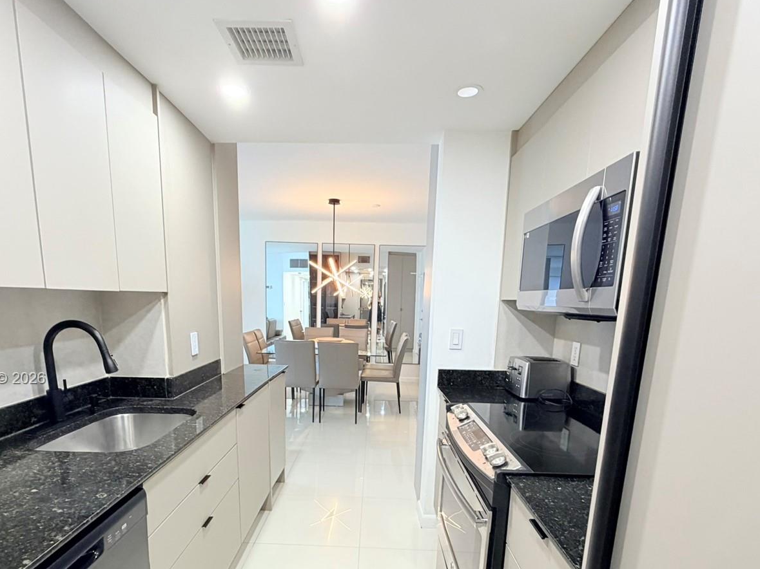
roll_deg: -1.6
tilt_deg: -11.8
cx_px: 360
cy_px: 379
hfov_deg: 84.6
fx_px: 417
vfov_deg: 66.8
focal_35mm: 19
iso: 250
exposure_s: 1/60
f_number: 2.2
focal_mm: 2.22
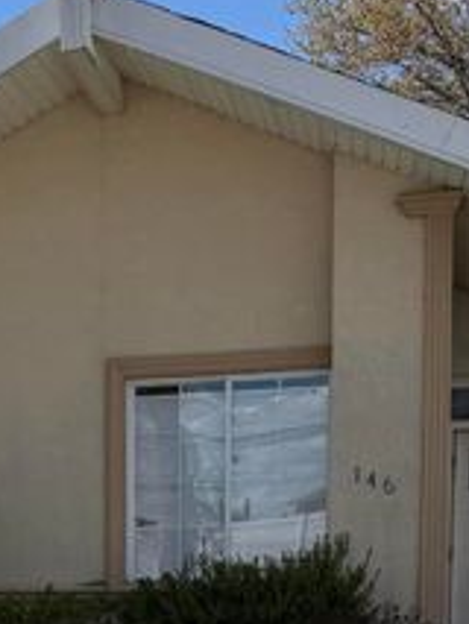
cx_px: 12
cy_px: 702
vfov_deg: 24.1
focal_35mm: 75
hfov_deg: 19.2
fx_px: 1354
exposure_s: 1/6173
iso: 80
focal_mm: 6.76
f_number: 1.78
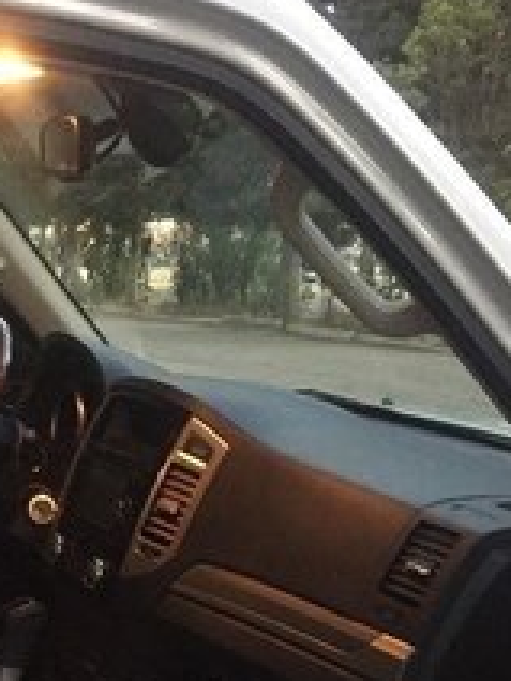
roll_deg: -0.4
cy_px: 726
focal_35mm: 68
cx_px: 61
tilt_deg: -17.9
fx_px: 1338
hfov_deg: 21.2
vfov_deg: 26.6
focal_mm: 4.15
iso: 320
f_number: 2.2
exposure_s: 1/17
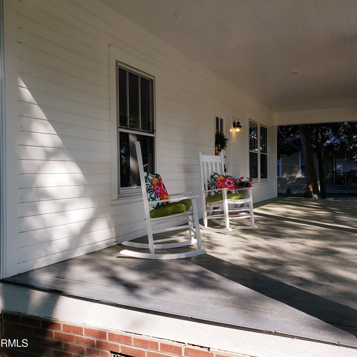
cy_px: 179
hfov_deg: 52.5
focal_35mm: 31
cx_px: 193
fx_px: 362
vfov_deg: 52.5
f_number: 2.4
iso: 50
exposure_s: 1/1073
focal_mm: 4.3
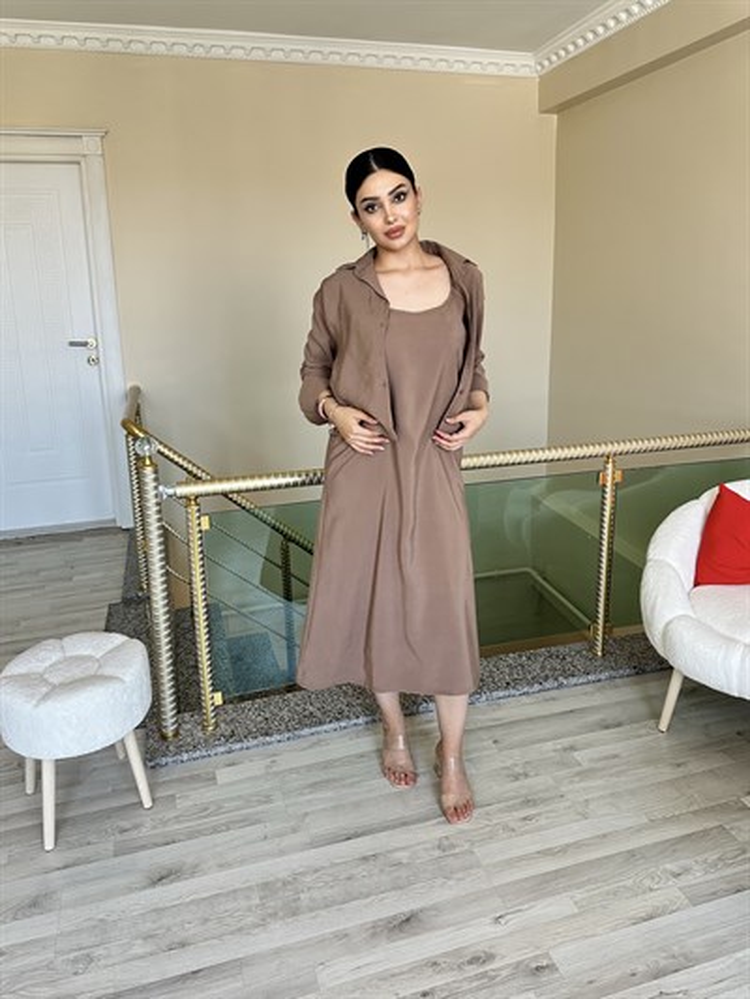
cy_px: 500
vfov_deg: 71.6
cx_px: 375
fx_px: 693
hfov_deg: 56.8
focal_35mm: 24
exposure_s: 1/121
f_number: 1.78
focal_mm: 6.86
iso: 200
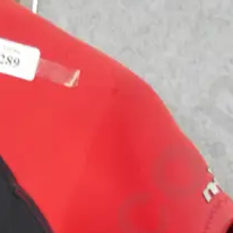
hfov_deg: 10.2
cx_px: -74
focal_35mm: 167
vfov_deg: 9.6
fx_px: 1272
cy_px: 507
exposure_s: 1/60
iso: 2000
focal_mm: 19
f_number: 4.1
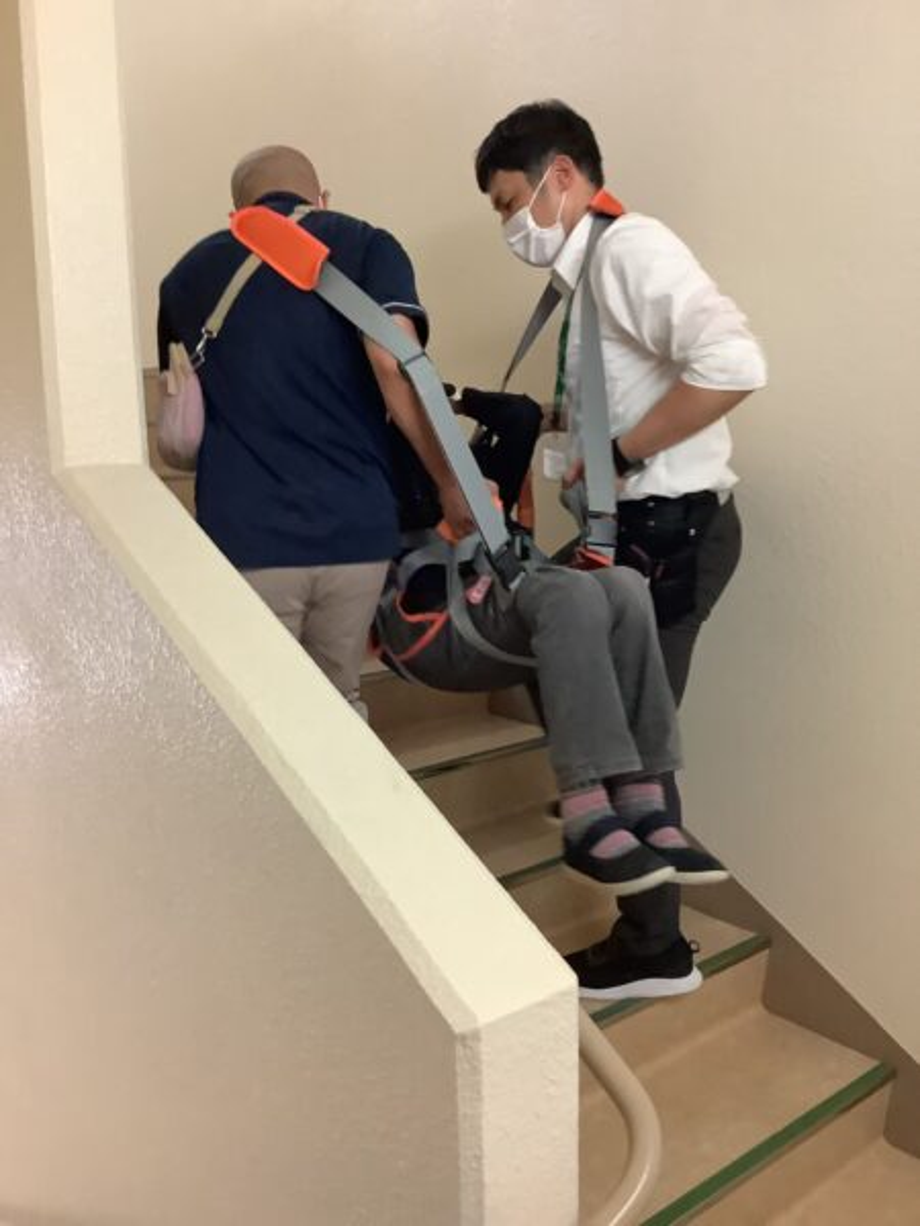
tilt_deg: -9.5
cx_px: 460
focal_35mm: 31
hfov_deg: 45.4
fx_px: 1099
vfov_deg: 58.4
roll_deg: +1.2
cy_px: 613
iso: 250
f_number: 2.4
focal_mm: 3.3
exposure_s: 1/60
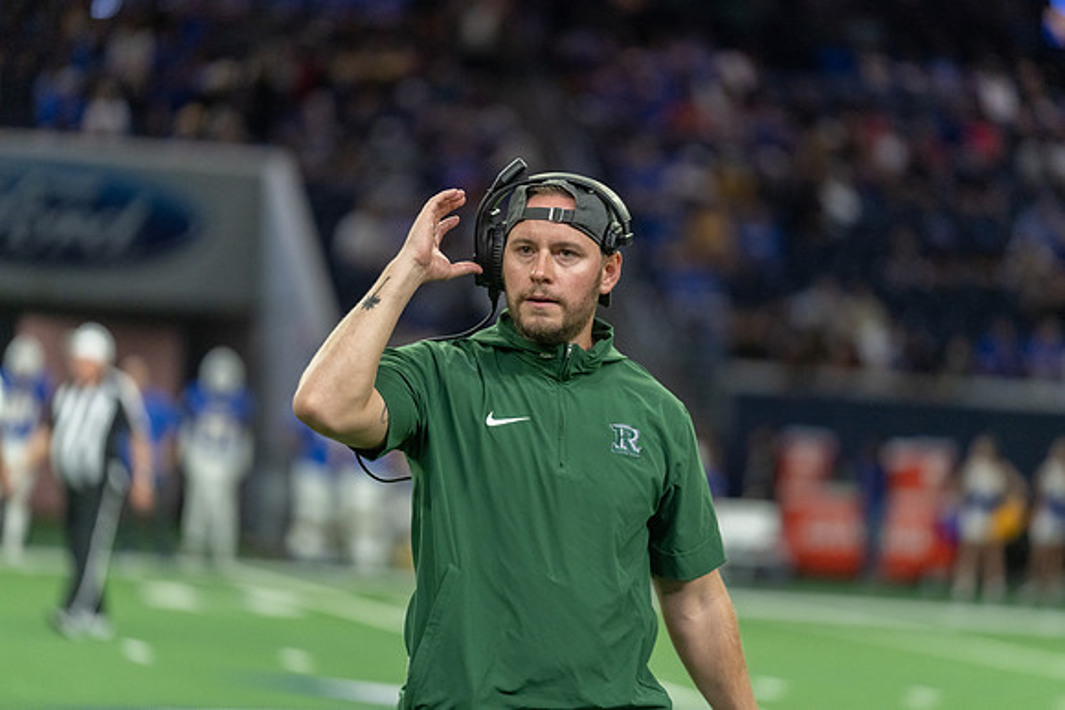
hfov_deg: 10.4
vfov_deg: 7.0
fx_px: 5829
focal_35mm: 197
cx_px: 532
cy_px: 355
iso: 2500
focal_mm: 197
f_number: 2.8
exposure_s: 1/500
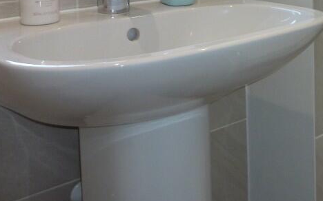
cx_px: 350
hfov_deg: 31.4
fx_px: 510
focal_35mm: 58
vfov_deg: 21.0
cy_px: -32
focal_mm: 4.1
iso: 100
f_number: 3.3
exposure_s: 1/30
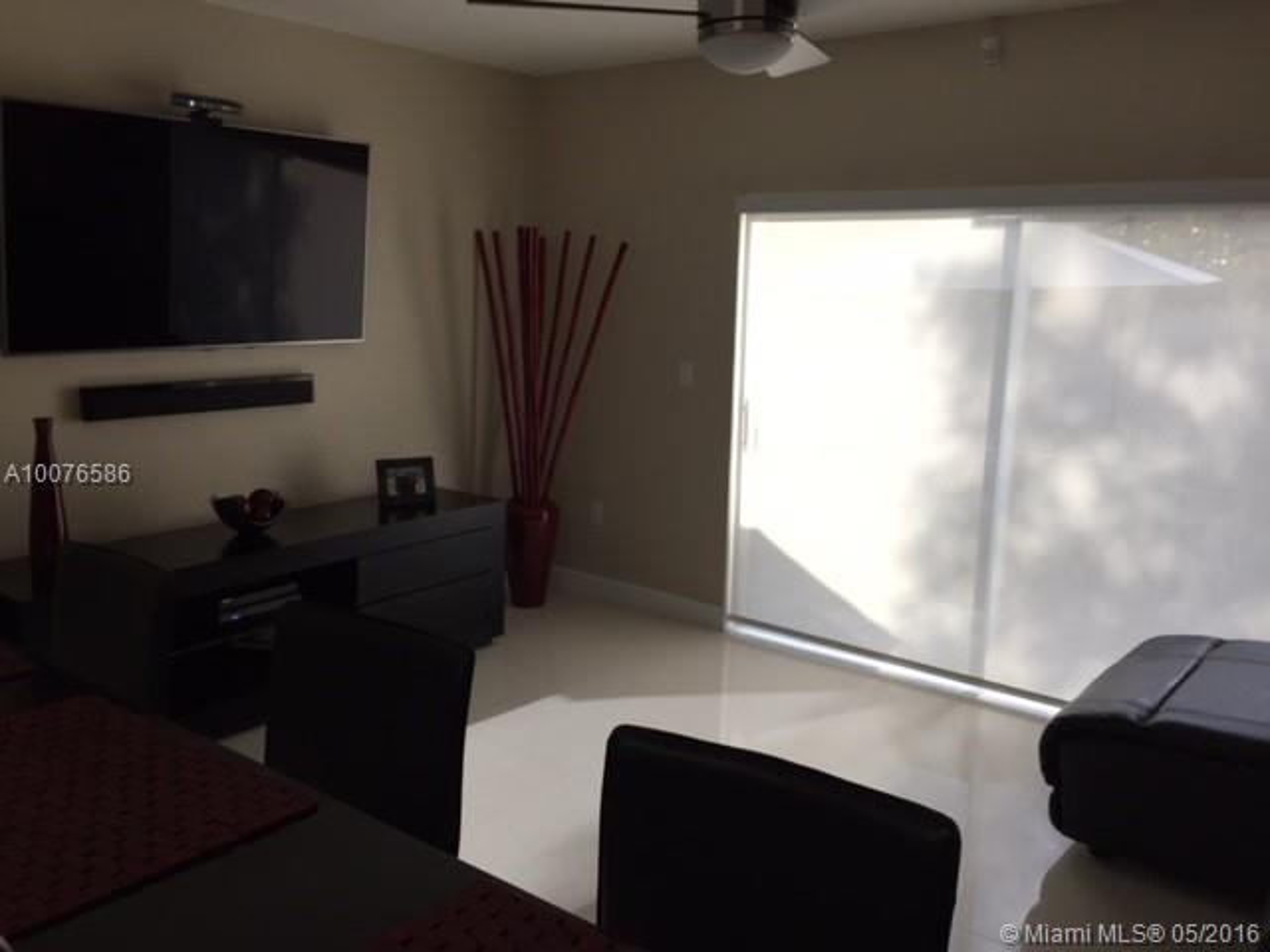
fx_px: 1064
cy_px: 476
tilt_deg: -11.6
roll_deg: -1.0
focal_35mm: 29
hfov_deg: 61.7
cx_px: 635
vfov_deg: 48.2
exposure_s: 1/120
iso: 40
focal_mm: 4.15
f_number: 2.2
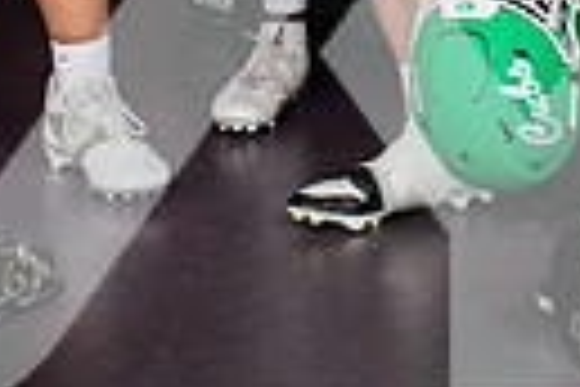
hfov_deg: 12.7
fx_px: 2529
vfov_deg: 8.3
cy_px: -385
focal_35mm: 157
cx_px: 728
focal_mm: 35
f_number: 7.1
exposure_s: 1/250
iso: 800
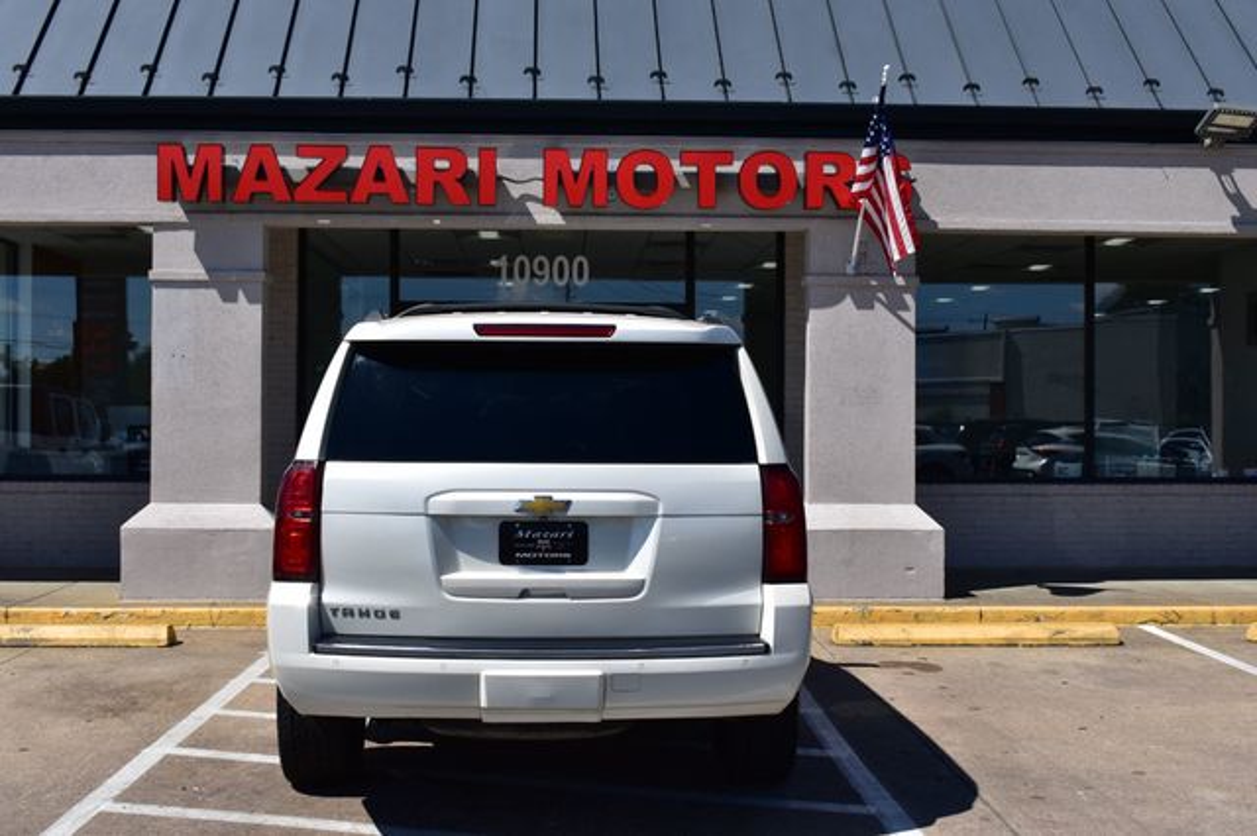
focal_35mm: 44
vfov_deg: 30.8
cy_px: 418
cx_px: 628
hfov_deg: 45.0
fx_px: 1518
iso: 200
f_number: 11
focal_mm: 29
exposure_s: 1/500
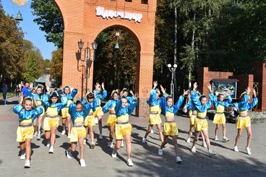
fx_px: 277
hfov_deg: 51.3
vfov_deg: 35.4
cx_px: 134
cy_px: 93
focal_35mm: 38
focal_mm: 23
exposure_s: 1/500
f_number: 11
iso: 200
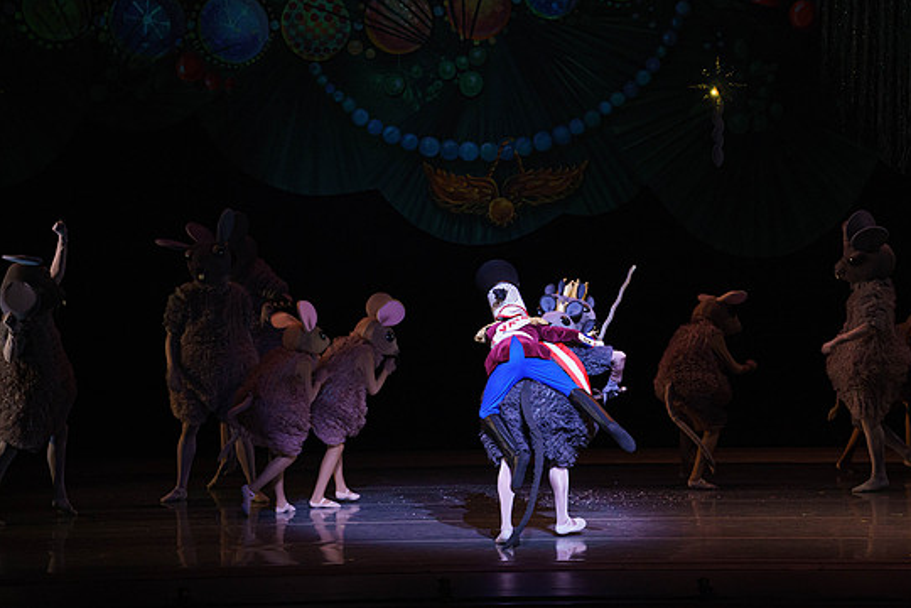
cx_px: 447
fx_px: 5440
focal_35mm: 215
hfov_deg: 9.6
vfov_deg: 6.4
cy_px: 285
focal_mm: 200
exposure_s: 1/320
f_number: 7.1
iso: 5000
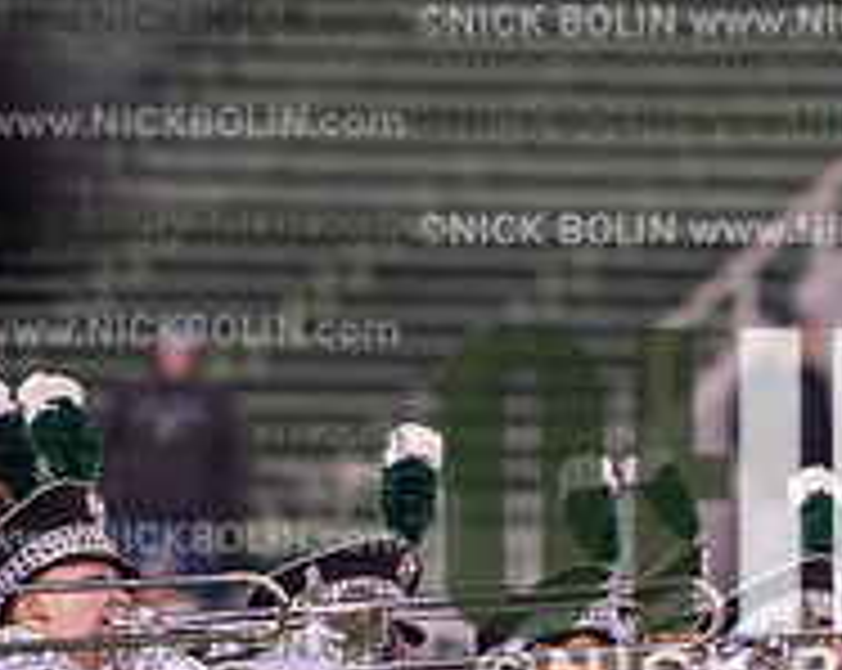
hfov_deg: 3.3
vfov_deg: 2.6
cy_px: 542
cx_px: 761
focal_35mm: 583
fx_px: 14506
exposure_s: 1/1250
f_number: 2.8
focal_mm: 200
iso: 2500
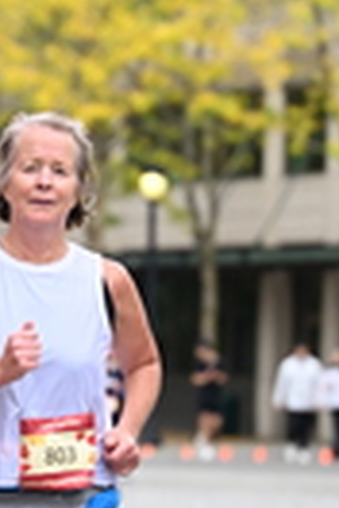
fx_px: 4760
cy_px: 262
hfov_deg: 4.1
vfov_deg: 6.1
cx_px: -6
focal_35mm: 337
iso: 640
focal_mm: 81
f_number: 2.8
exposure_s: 1/2500
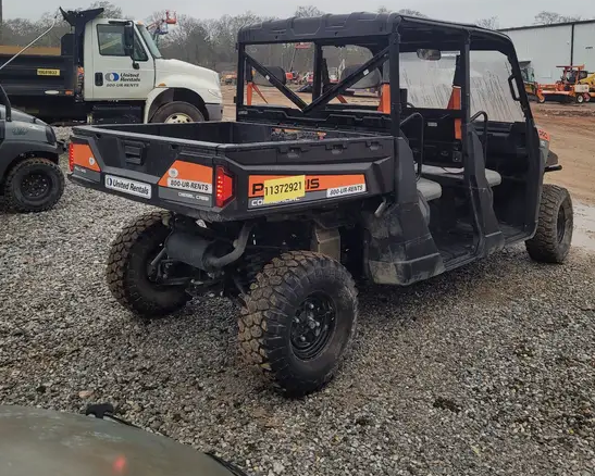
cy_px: 95
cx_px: 298
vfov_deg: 41.5
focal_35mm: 34
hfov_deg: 52.8
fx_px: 599
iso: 80
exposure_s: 1/120
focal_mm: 5.4
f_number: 1.8
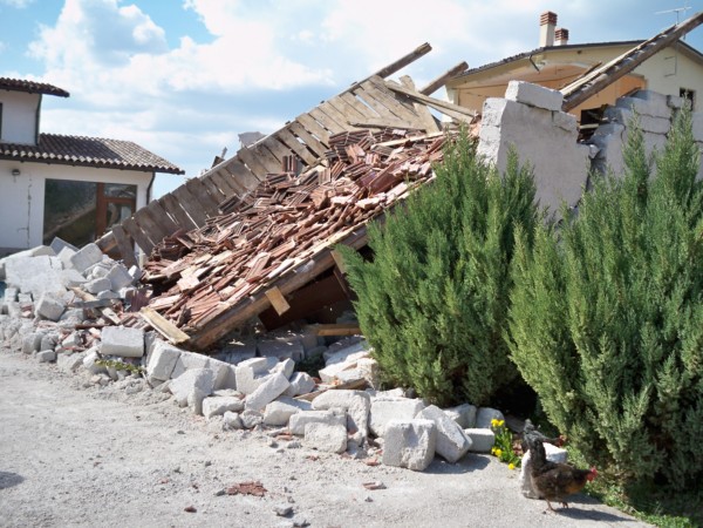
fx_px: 711
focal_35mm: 35
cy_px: 264
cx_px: 352
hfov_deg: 52.6
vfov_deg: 40.7
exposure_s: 1/640
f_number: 3.1
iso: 64
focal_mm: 6.3
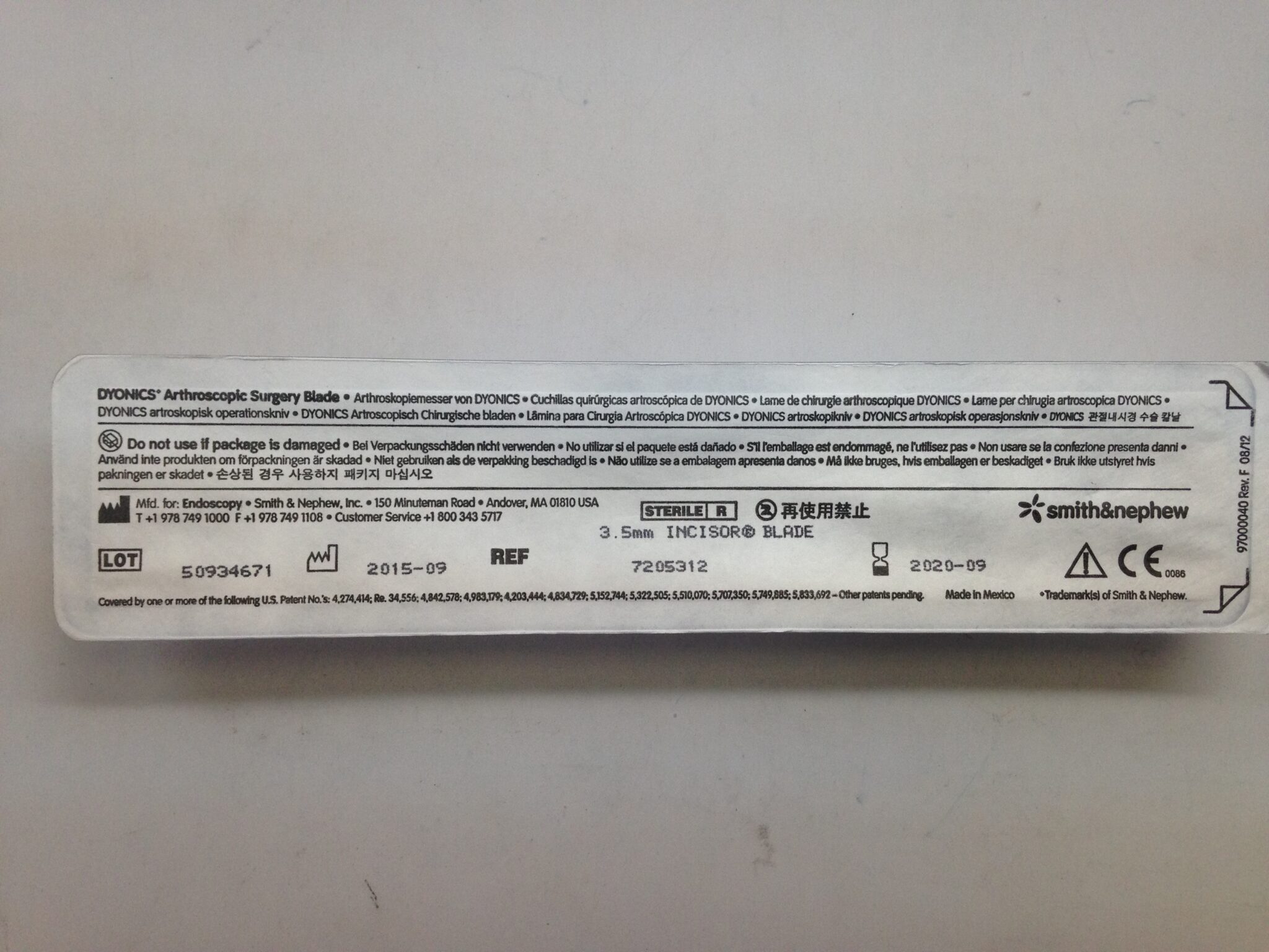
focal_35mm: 33
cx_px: 634
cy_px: 476
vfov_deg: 42.9
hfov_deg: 55.4
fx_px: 1210
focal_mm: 4.12
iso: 80
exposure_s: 1/120
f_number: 2.4
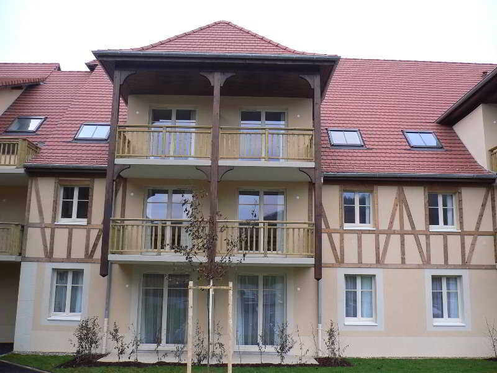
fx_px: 503
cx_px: 248
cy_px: 186
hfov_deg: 52.6
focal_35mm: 35
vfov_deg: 40.7
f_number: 2.8
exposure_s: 1/100
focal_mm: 5.8
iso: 100
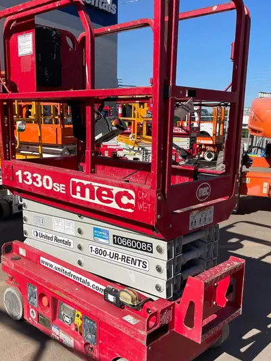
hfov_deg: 39.6
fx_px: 376
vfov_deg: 51.3
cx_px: 120
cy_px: 189
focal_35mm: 36
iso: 32
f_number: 1.6
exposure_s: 1/4464
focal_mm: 4.2
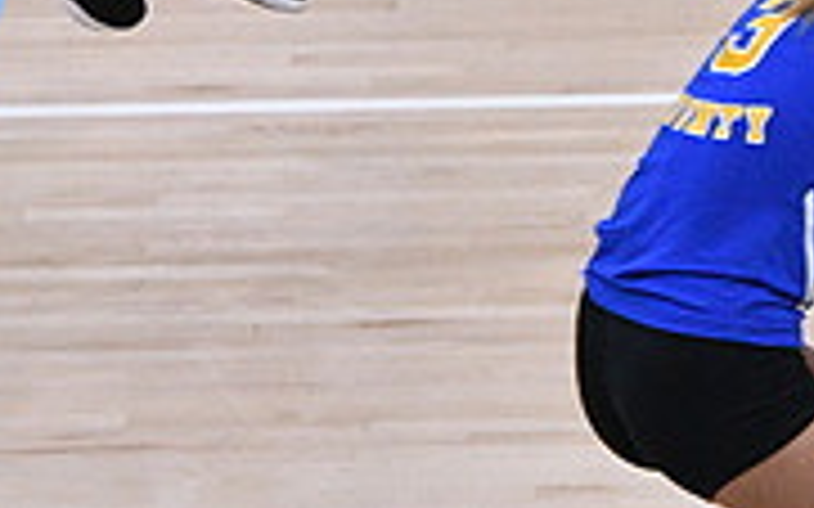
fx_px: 15738
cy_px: -782
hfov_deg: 3.0
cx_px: 254
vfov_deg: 1.8
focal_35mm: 710
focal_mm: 145
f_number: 3.2
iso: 6400
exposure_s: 1/1250
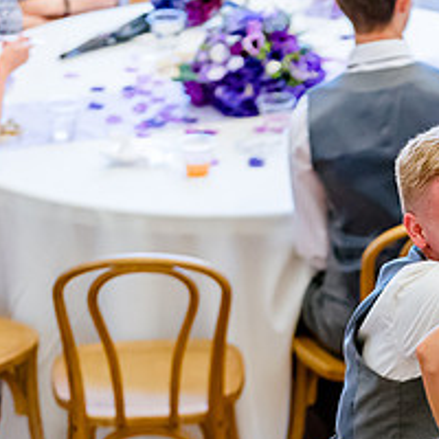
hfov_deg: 5.5
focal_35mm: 317
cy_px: 366
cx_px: 624
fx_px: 4548
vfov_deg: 5.5
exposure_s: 1/640
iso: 2500
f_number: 2.8
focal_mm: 125
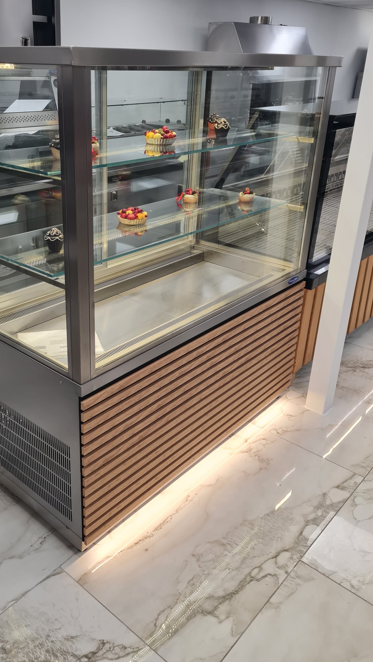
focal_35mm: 31
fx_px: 545
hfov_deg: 37.5
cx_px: 135
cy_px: 301
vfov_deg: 62.5
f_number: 1.8
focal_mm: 5.4
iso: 80
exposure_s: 1/100
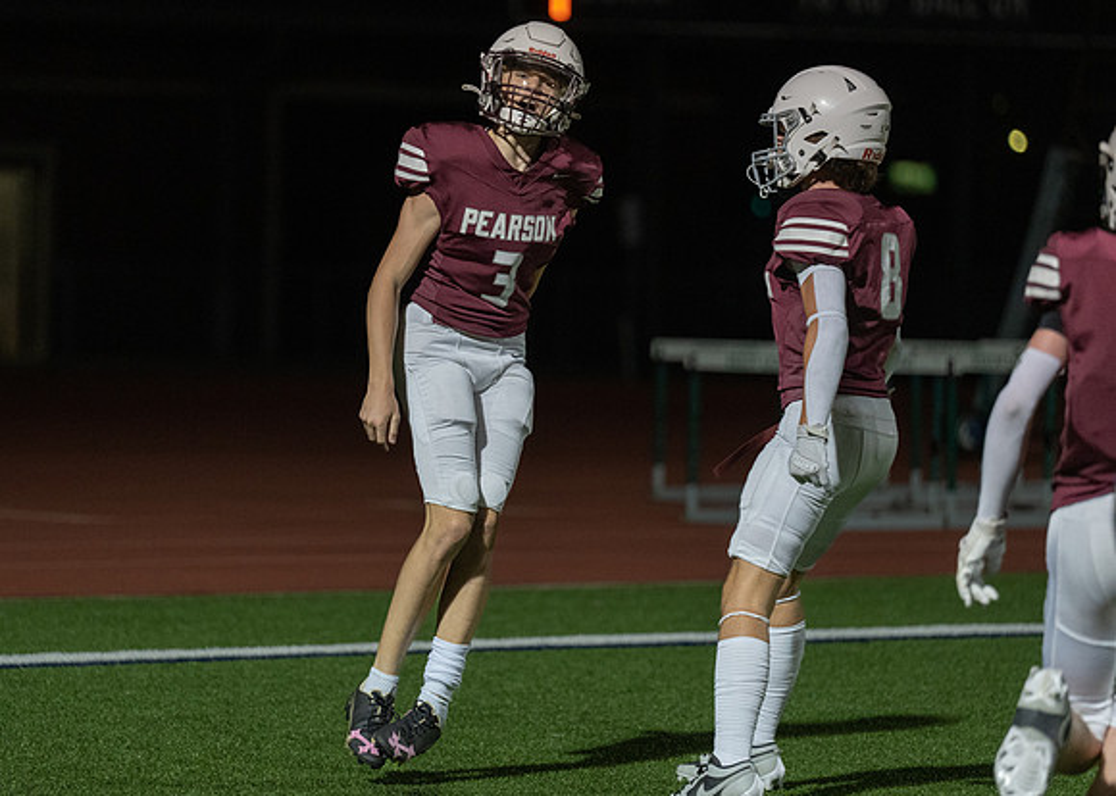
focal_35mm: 218
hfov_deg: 9.3
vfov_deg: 6.6
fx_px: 6894
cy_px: 355
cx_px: 427
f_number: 2.8
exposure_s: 1/1000
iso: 3200
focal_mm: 173
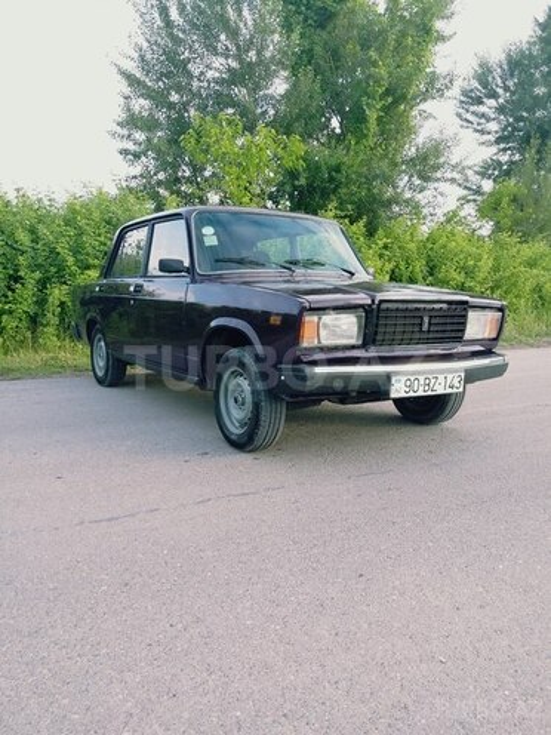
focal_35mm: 27
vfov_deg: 65.3
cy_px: 368
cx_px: 276
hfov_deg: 51.4
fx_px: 573
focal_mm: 3.7
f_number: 1.9
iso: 40
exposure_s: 1/195
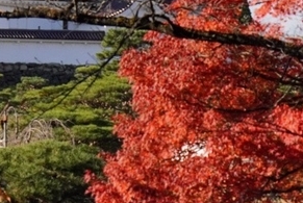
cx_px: 57
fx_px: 1981
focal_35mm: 235
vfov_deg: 5.9
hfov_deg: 8.7
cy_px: 117
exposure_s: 1/2500
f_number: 5.6
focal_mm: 38
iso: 640
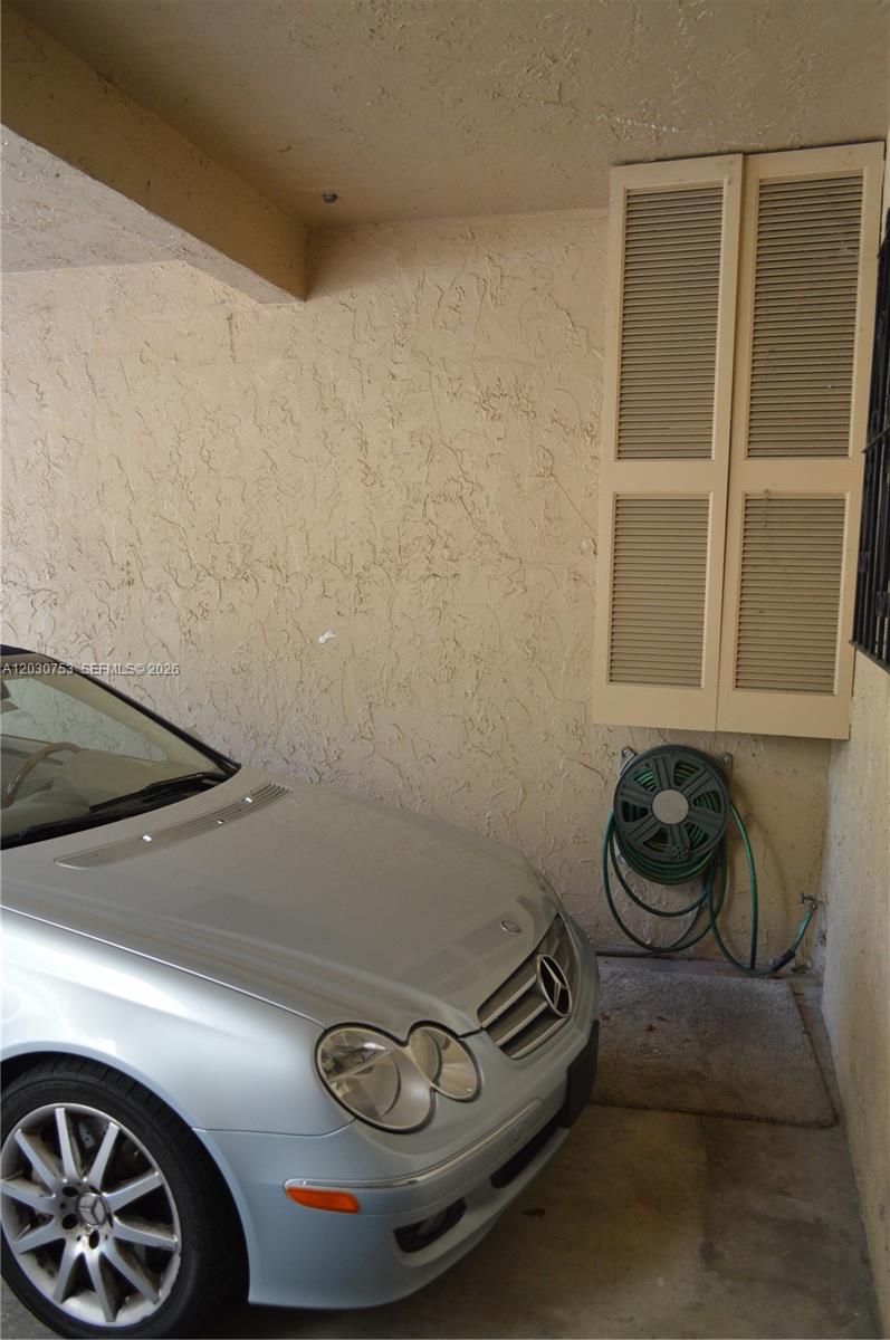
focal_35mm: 27
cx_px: 445
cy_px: 670
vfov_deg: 67.4
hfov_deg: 47.8
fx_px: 1004
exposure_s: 1/60
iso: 640
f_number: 3.5
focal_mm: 18
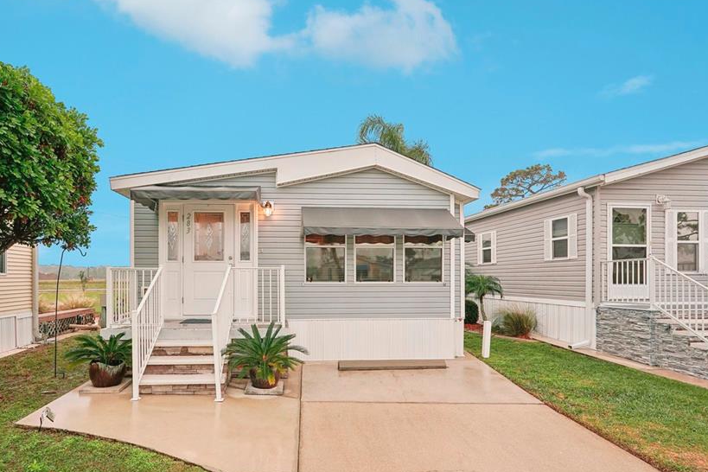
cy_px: 273
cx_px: 304
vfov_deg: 61.6
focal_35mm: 20
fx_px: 393
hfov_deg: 83.5
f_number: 7.1
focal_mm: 16
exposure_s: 1/100
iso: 400
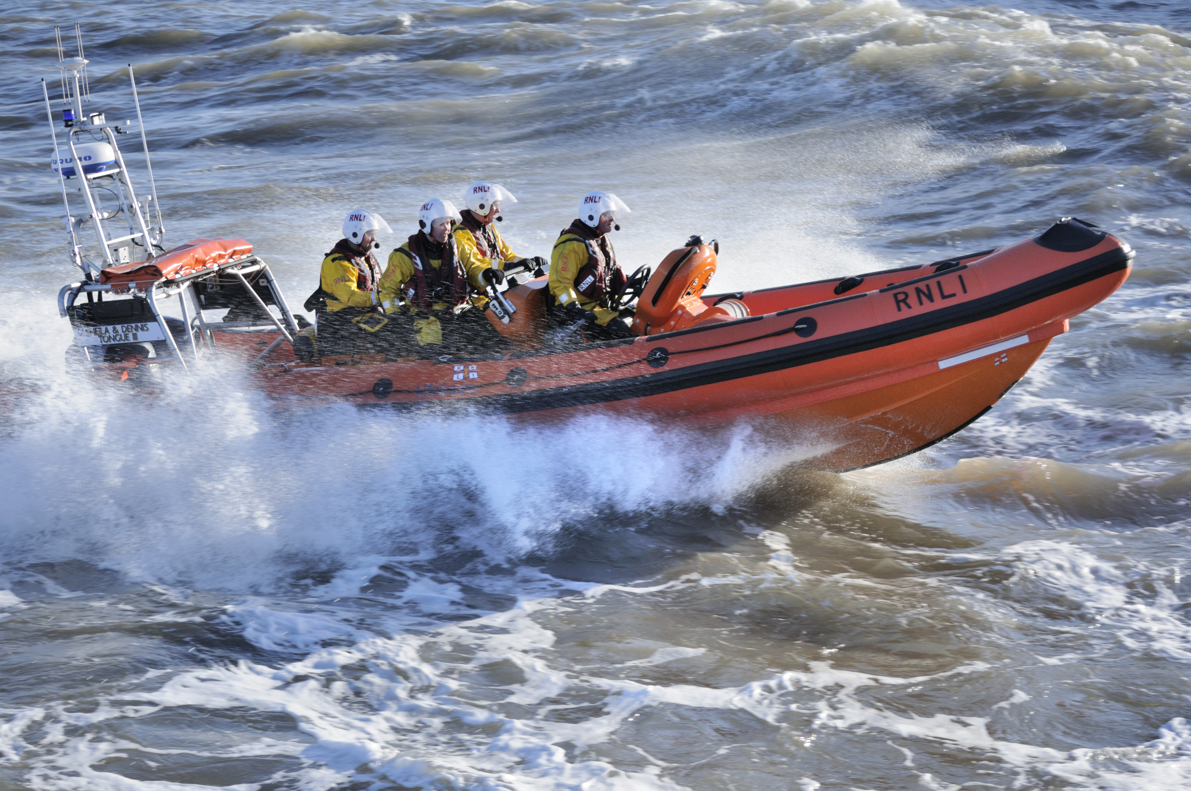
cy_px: 396
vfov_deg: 16.5
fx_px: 2726
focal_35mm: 82
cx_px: 596
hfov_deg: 24.6
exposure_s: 1/320
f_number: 5.6
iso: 400
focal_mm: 55
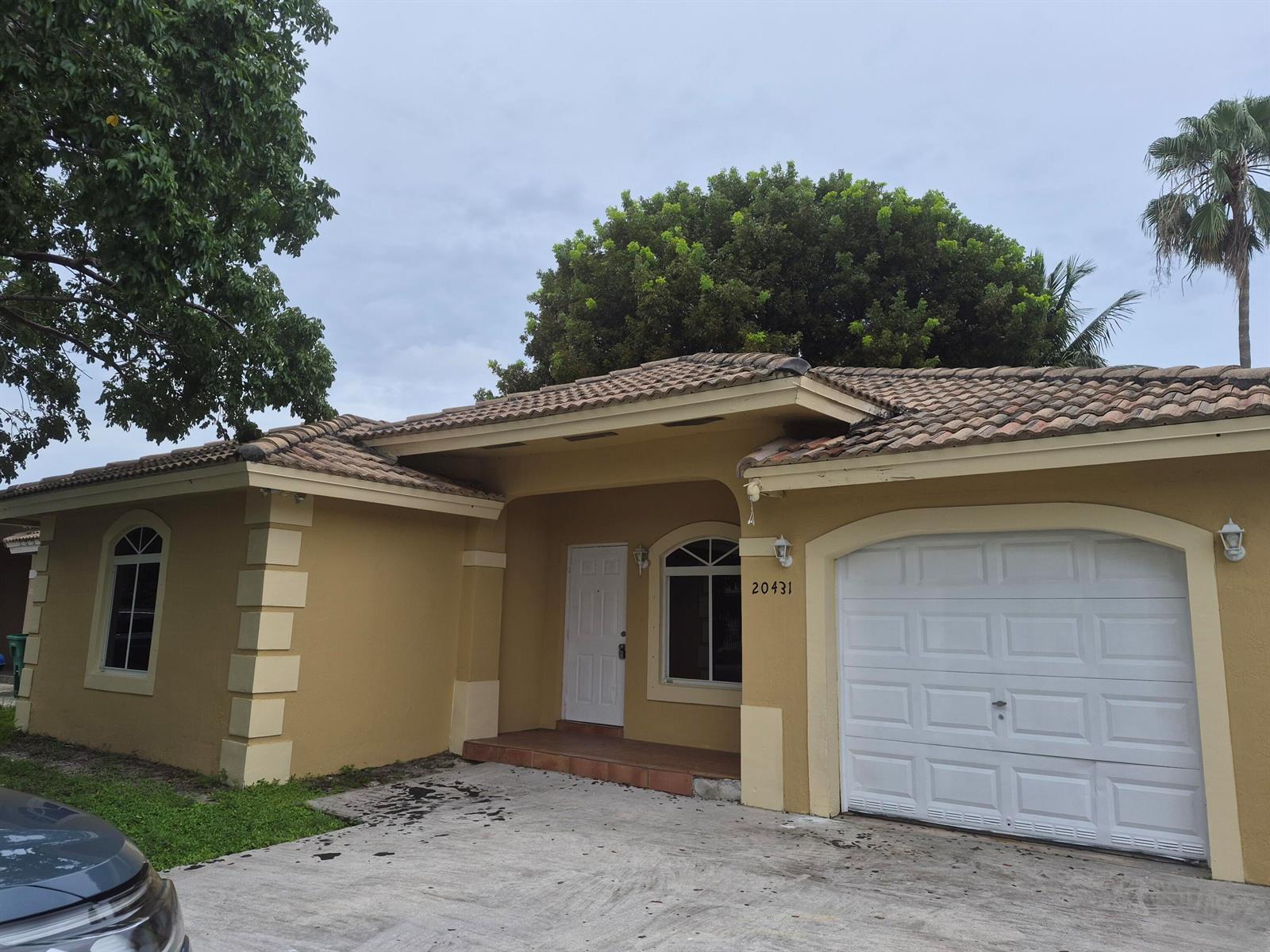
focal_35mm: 23
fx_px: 844
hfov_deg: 73.9
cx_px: 635
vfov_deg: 58.9
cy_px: 476
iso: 80
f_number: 1.8
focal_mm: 5.4
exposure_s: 1/2288
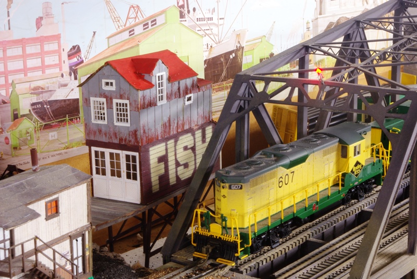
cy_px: 140
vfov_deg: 18.2
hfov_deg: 27.0
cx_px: 208
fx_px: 870
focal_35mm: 75
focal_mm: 50
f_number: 38
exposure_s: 30
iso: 200
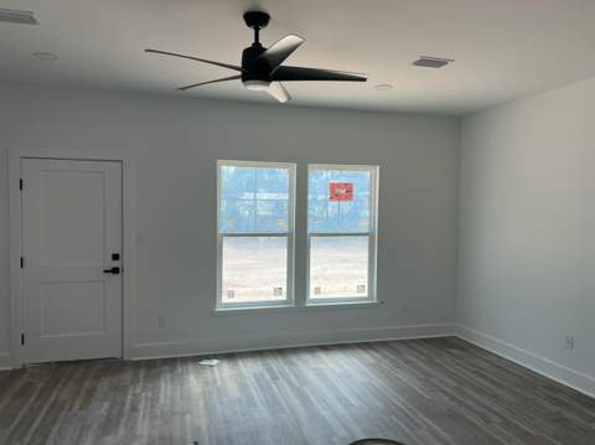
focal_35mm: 26
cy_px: 222
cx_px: 298
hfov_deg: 67.4
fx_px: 446
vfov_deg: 53.0
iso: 64
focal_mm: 5.7
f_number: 1.5
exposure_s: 1/154
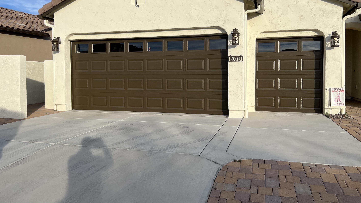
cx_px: 182
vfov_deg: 40.0
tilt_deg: -1.1
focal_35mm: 29
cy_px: 81
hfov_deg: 66.1
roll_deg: +0.3
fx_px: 278
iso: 50
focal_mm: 5.7
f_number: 1.5
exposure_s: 1/3571
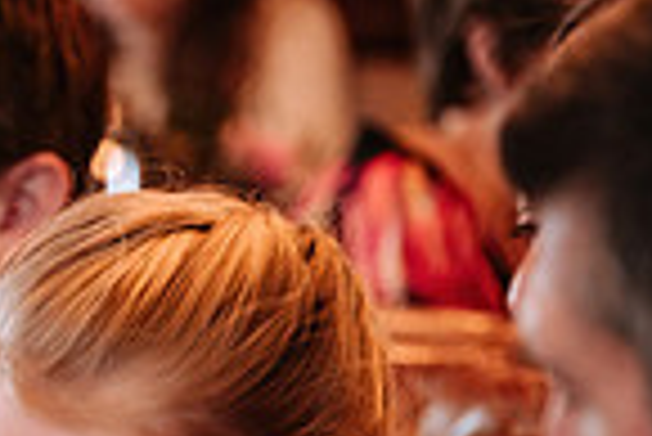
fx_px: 10297
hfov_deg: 3.6
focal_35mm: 568
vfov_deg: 2.4
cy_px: 570
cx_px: -551
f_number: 2.8
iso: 400
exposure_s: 1/80
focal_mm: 90.6
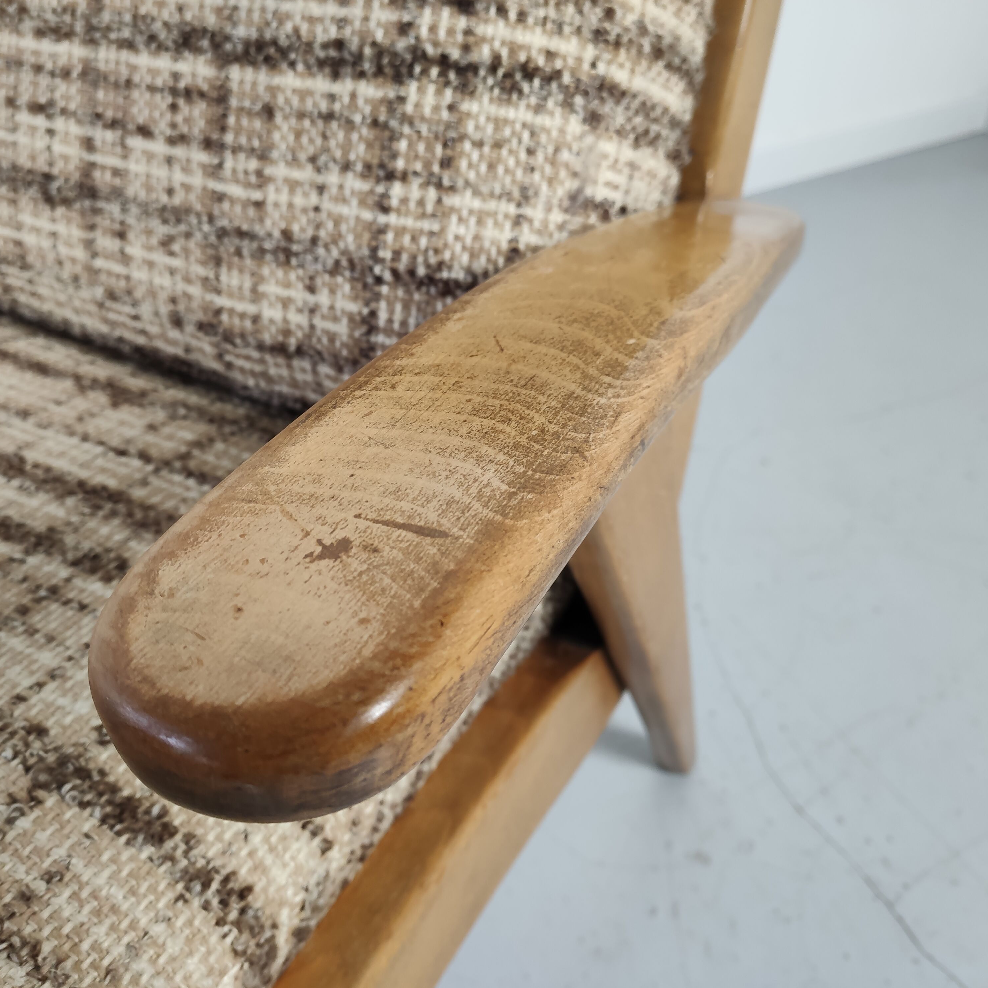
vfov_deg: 51.1
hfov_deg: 51.1
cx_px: 464
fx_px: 1033
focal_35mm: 32
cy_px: 494
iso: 256
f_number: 1.75
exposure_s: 1/100
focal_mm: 4.75
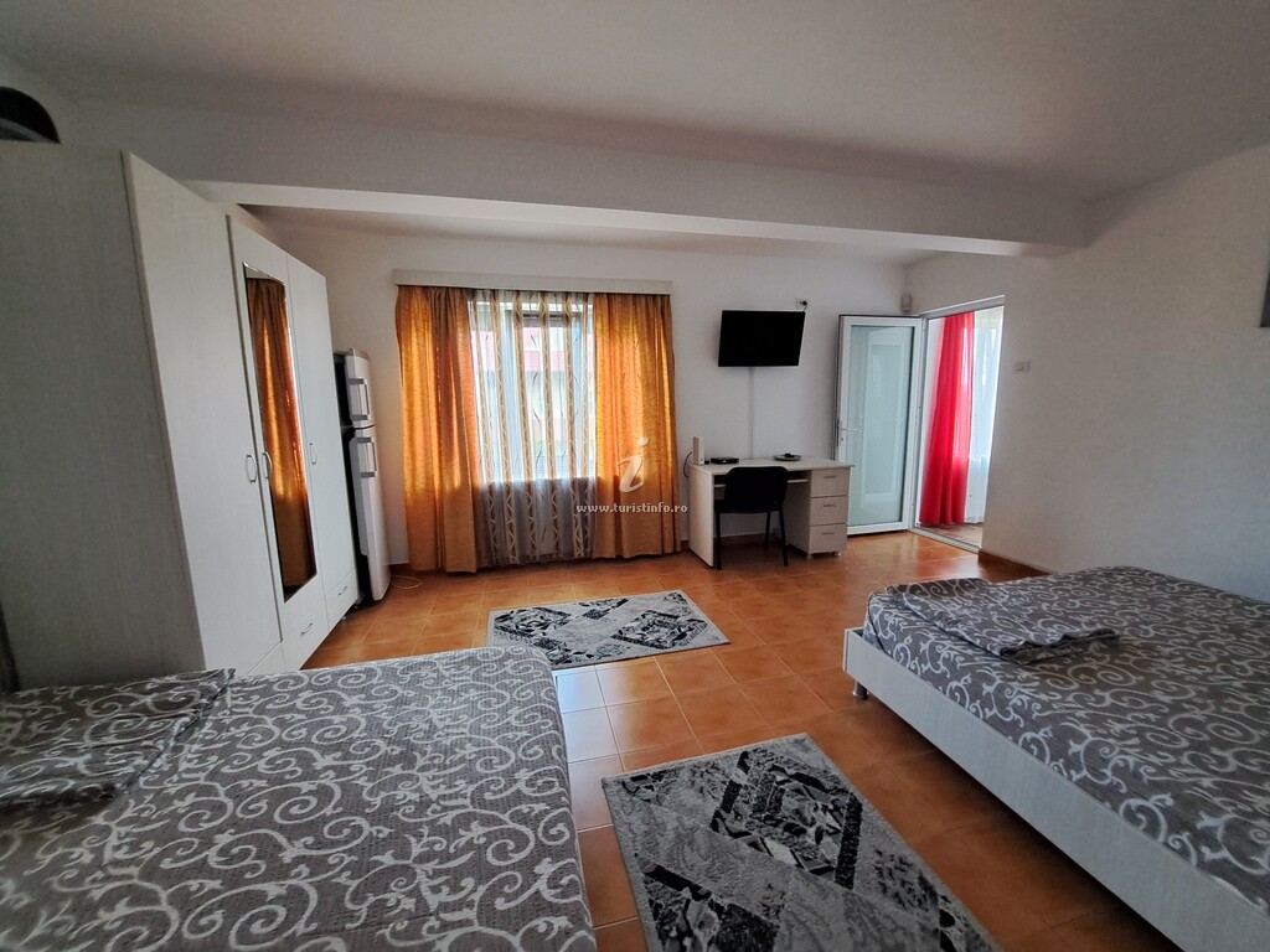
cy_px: 476
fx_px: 477
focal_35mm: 13
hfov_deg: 106.2
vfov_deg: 89.9
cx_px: 635
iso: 200
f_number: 2.2
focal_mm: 1.74
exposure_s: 1/50
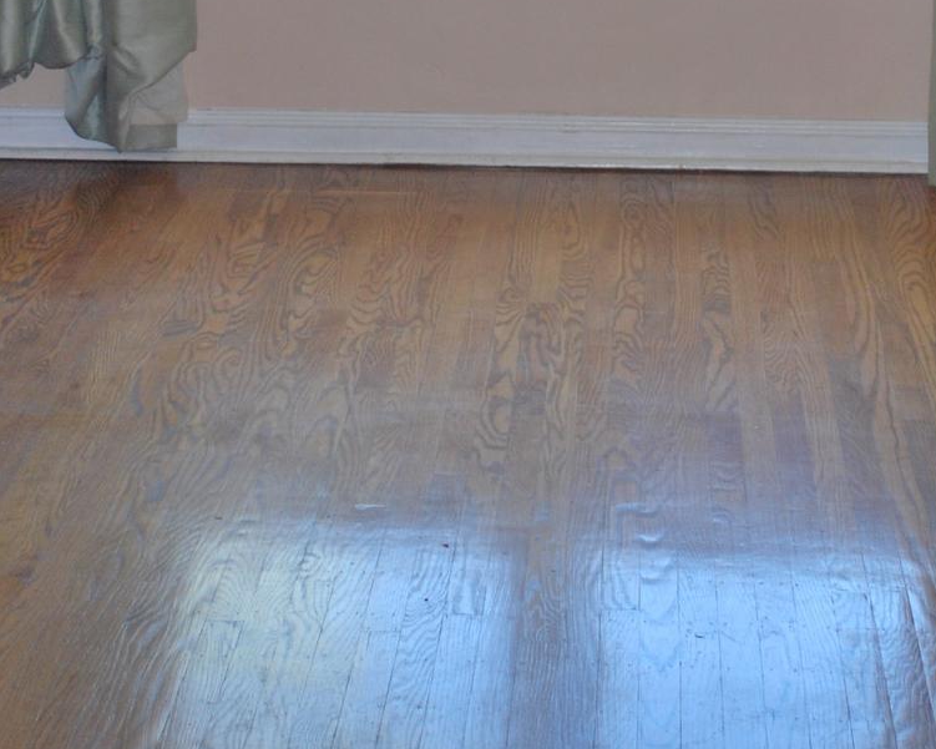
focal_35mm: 123
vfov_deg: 12.3
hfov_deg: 15.6
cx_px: 516
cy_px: -101
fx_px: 3408
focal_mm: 32
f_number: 5
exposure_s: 1/60
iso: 200
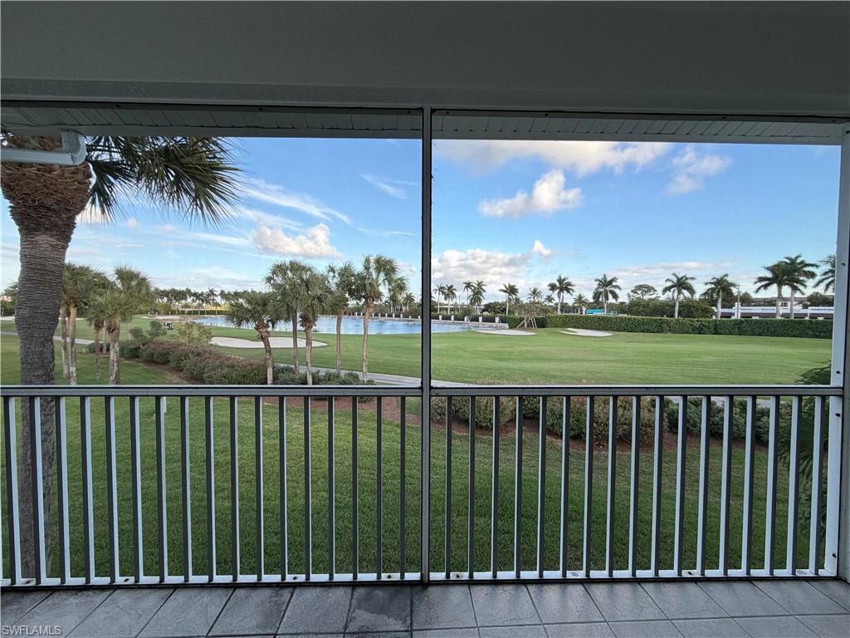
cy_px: 319
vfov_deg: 85.7
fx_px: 344
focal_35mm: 14
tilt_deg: -3.1
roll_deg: -0.1
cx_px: 425
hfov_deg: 102.1
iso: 64
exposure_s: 1/419
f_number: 2.2
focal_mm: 2.22
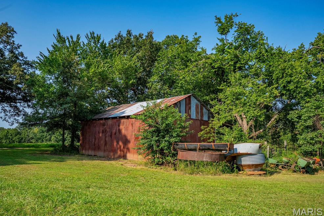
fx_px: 248
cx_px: 158
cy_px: 107
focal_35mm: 28
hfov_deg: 66.4
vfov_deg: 47.1
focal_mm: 26.5
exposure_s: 1/2500
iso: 1600
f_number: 8
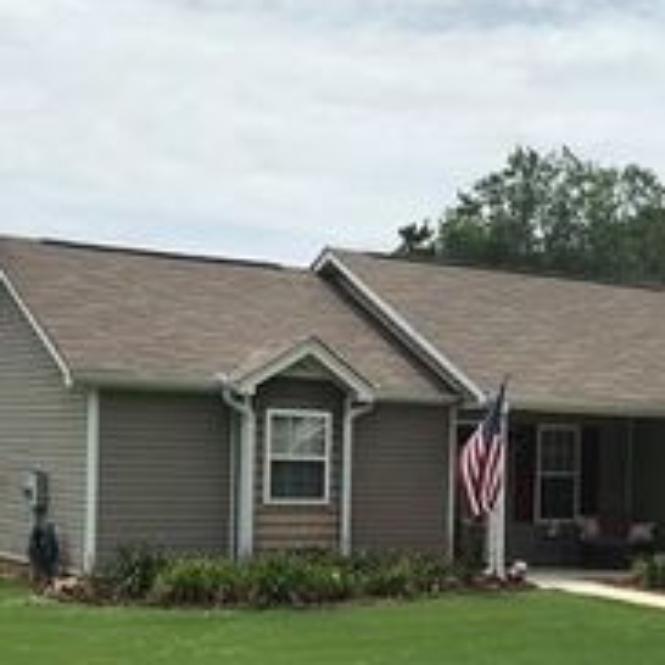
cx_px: 563
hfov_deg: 24.8
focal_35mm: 68
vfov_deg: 25.1
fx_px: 1478
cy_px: 502
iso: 20
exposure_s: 1/4167
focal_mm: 3.99
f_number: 1.8
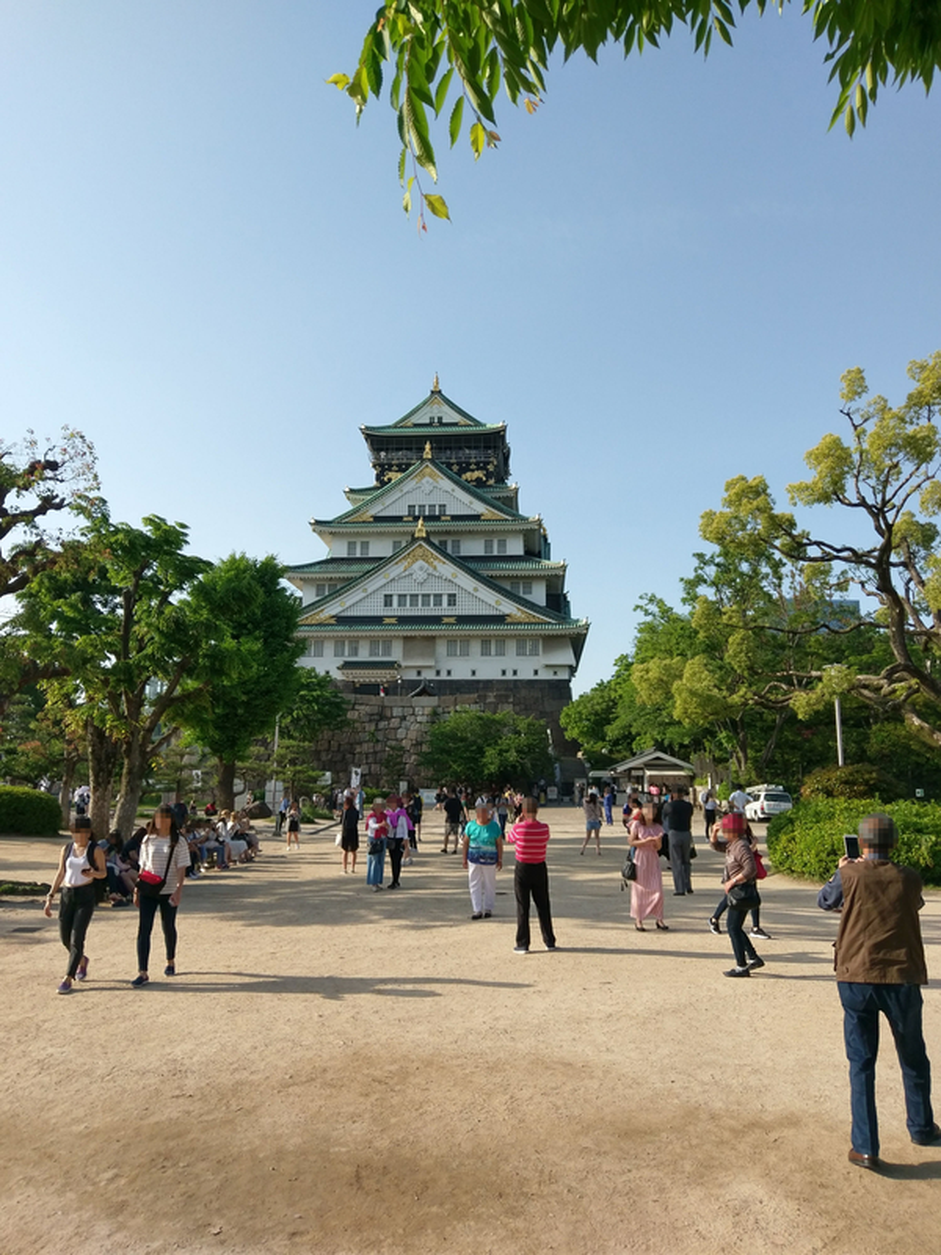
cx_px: 470
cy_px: 628
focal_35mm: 26
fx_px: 942
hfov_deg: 53.1
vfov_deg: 67.3
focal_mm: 4.58
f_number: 1.8
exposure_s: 1/1959
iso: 100
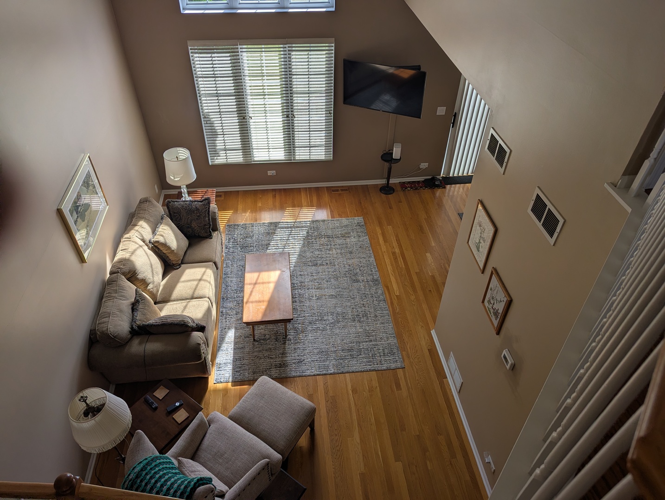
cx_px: 332
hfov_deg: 71.5
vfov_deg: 56.9
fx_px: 462
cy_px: 250
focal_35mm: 24
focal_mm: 6.81
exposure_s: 1/615
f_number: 1.85
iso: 48
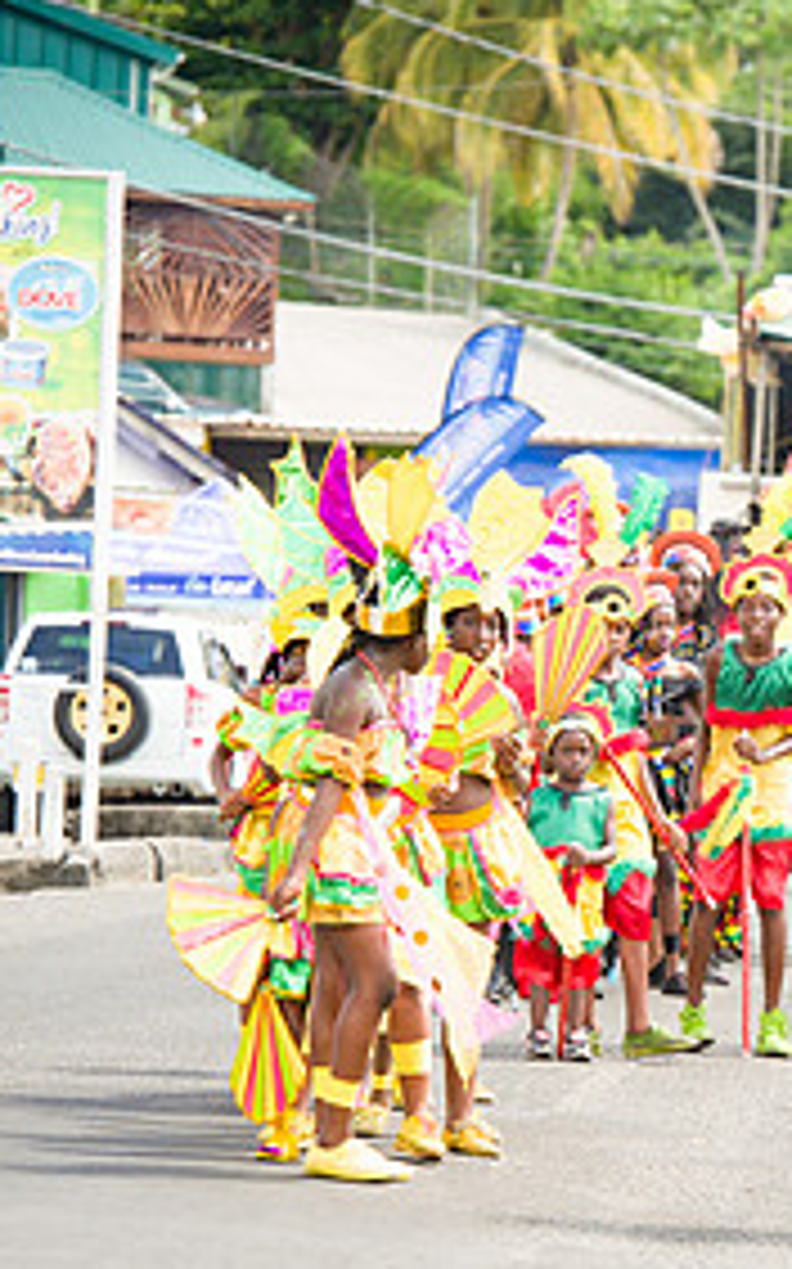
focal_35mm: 335
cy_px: 850
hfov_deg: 3.9
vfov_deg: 6.3
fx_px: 11581
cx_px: 864
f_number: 6.3
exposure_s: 1/125
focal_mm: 160
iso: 100
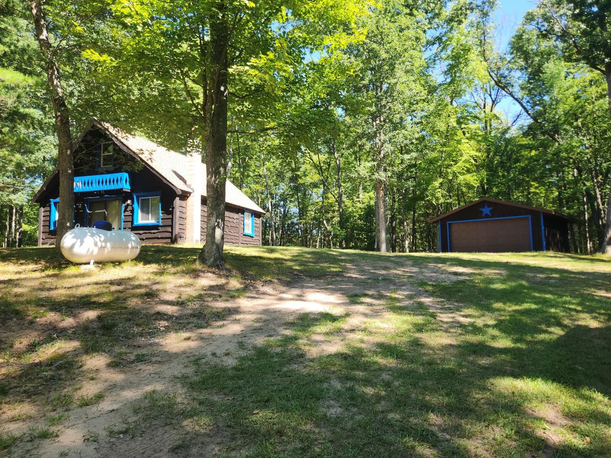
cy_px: 229
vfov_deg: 58.9
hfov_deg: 73.9
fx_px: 406
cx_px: 306
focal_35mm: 23
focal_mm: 5.4
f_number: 1.8
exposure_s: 1/217
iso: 20
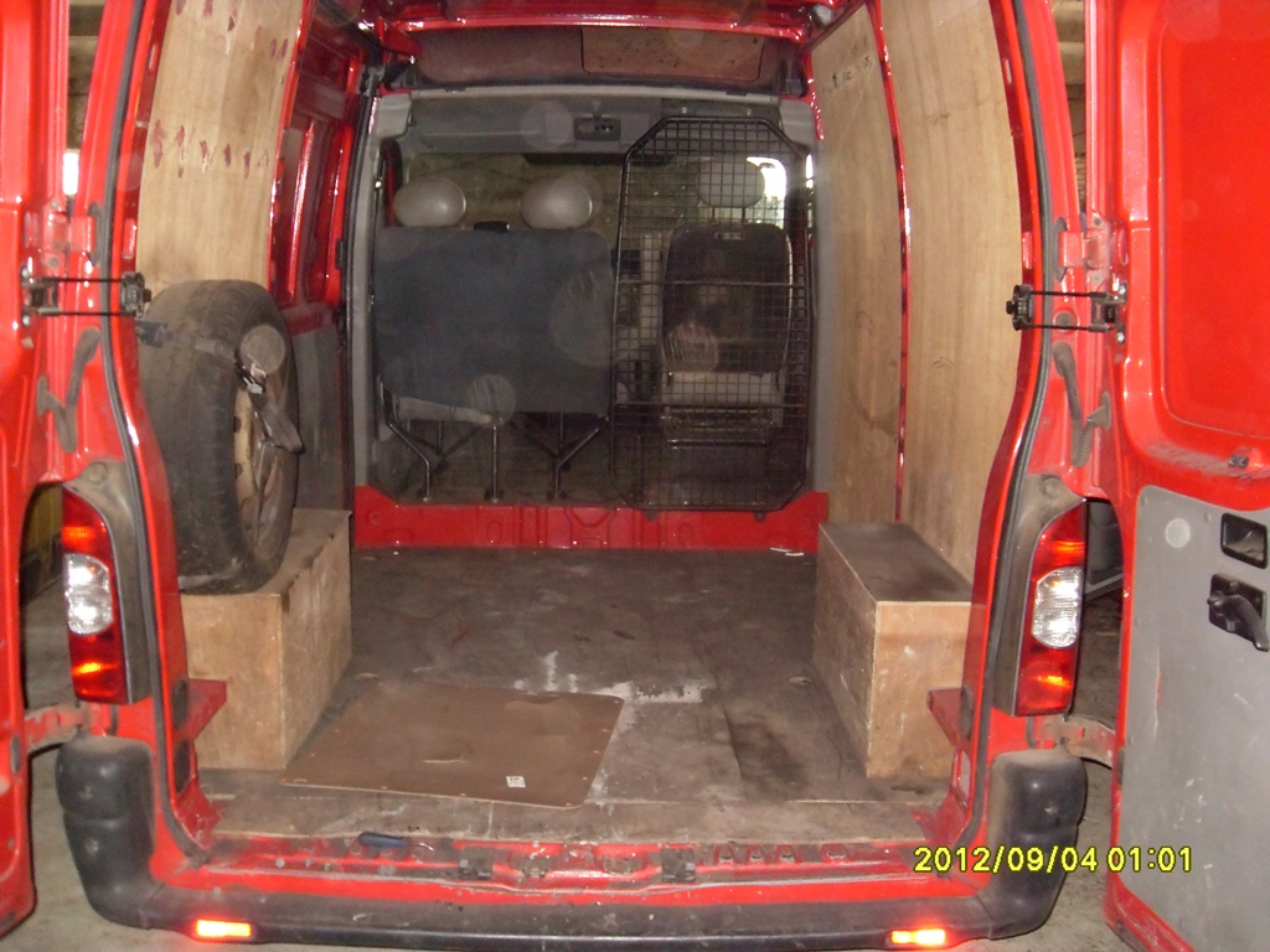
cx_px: 635
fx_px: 1357
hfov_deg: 50.1
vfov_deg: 38.7
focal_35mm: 37
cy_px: 476
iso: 400
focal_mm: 6.3
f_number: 2.8
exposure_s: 1/45
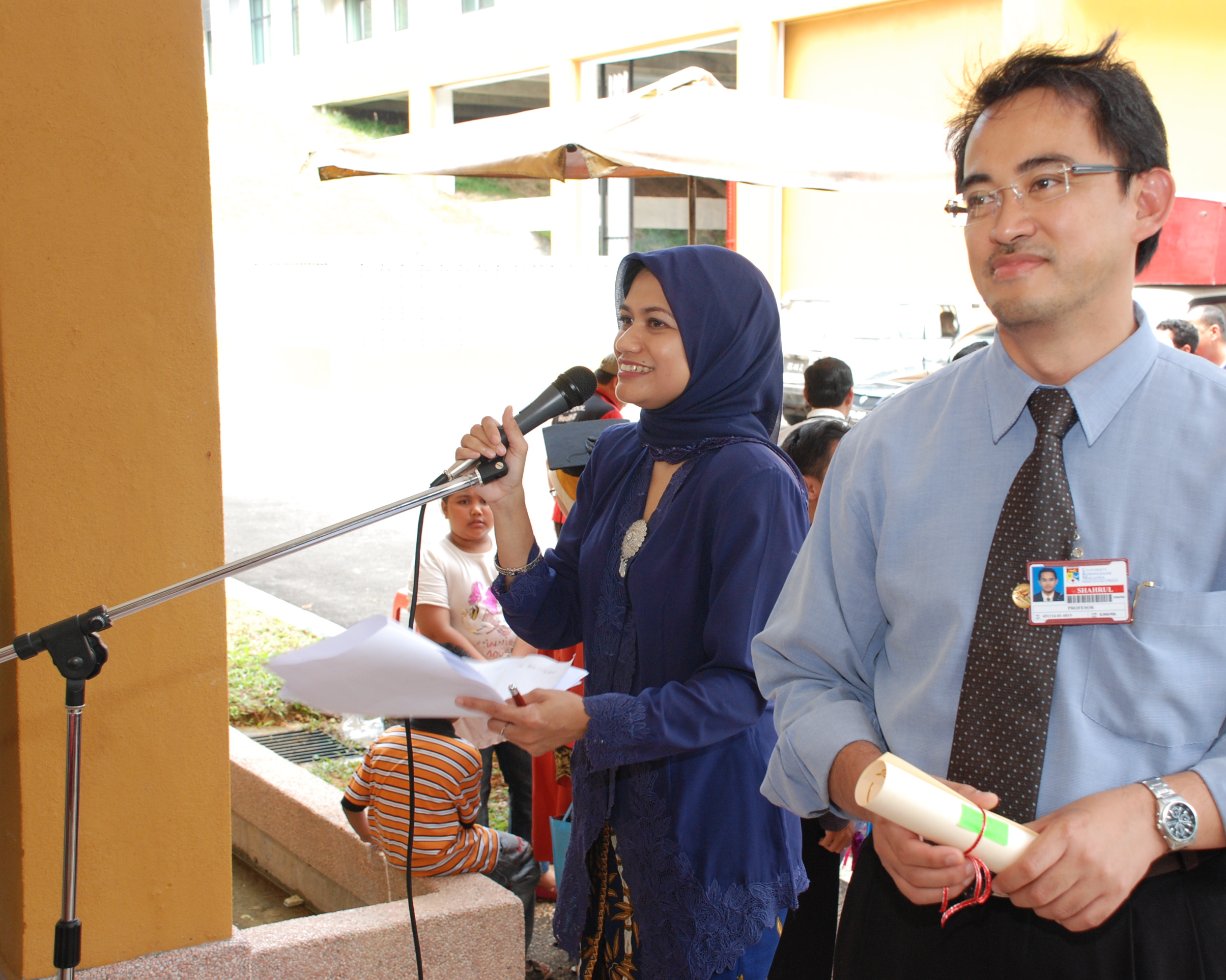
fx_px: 1908
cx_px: 693
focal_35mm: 53
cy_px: 491
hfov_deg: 35.6
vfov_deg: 28.8
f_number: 5.6
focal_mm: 31
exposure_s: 1/60
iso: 400
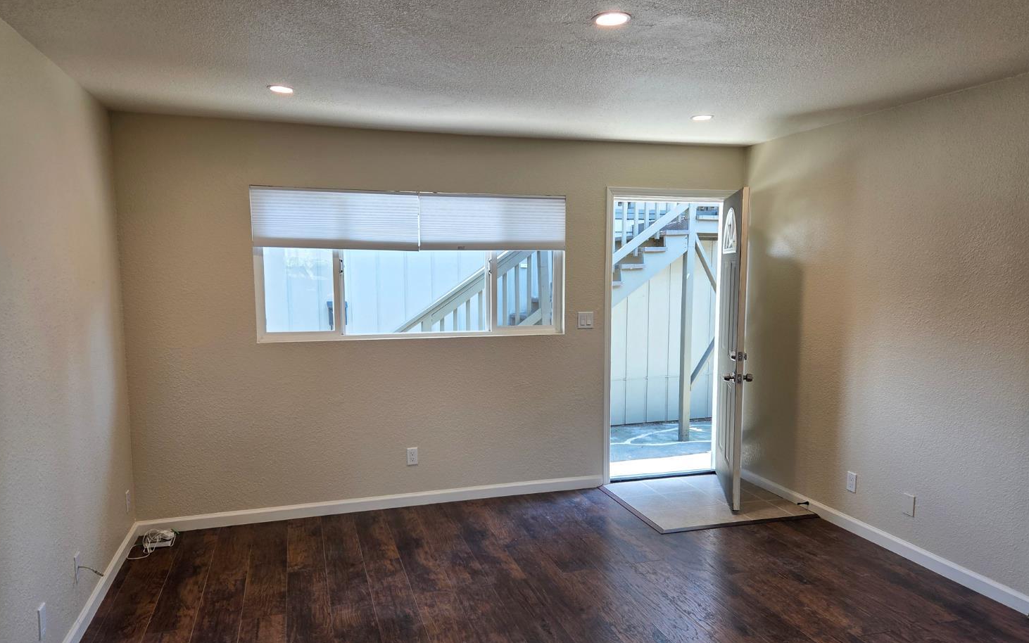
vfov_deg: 49.2
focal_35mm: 25
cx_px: 517
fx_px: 701
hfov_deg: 72.5
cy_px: 360
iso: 50
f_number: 1.8
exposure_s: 1/120
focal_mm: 5.4
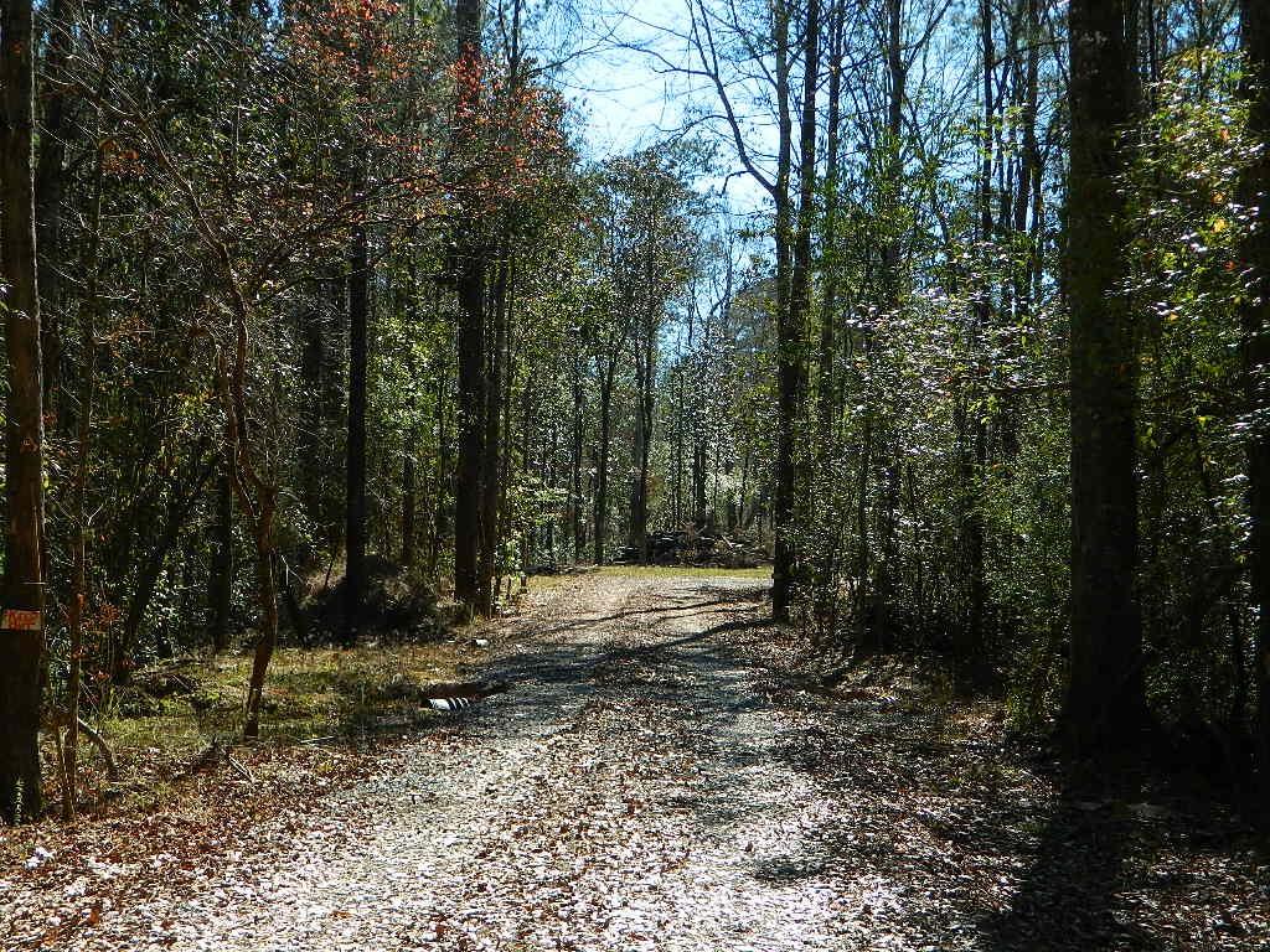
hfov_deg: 33.8
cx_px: 635
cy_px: 476
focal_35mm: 57
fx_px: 2091
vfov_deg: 25.7
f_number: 3.8
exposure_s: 1/400
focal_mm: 10.2
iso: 80
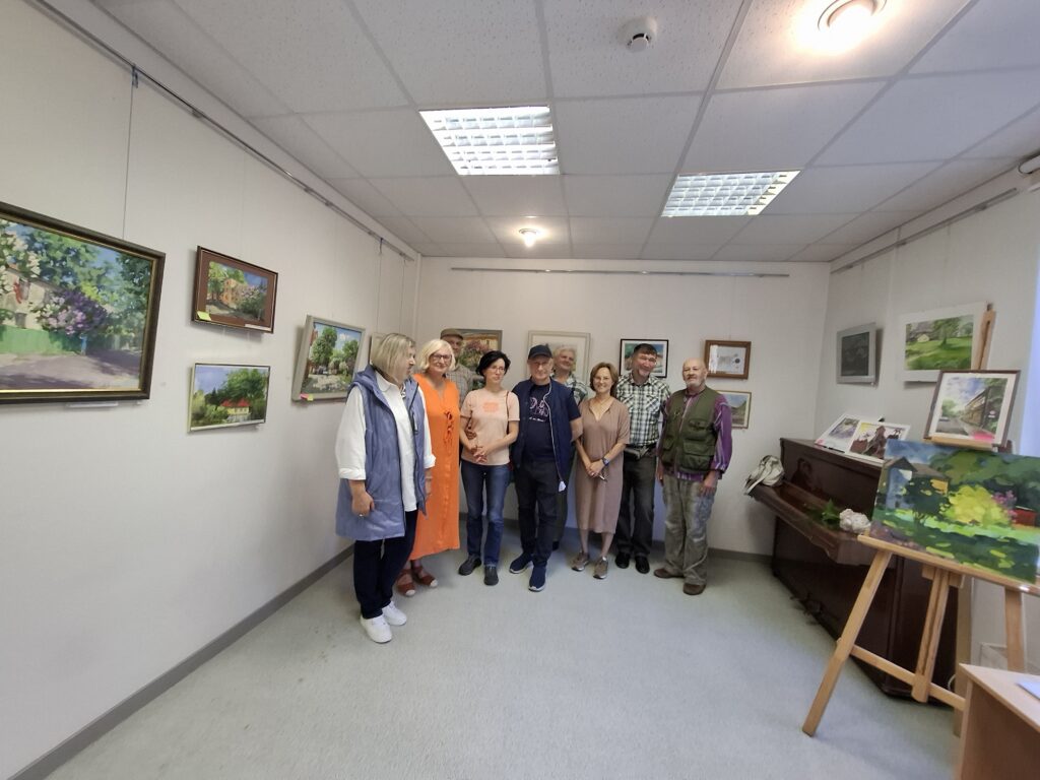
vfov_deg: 89.9
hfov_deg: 106.2
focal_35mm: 13
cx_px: 520
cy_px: 390
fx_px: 391
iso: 125
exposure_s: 1/50
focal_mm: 1.74
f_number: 2.2
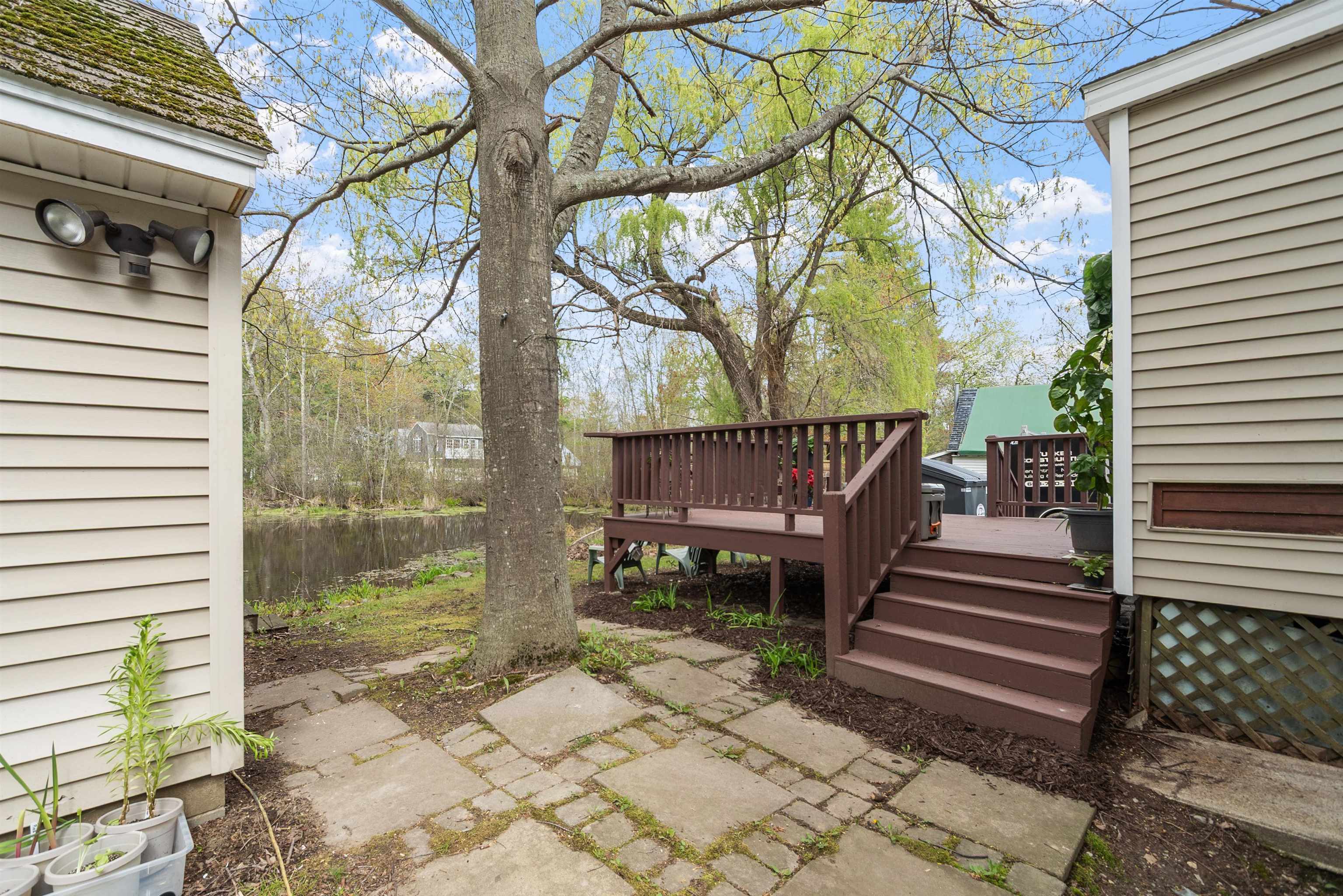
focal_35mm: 15
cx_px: 672
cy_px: 448
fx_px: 560
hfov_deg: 100.4
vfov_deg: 77.3
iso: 100
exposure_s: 1/60
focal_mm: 10
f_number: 8
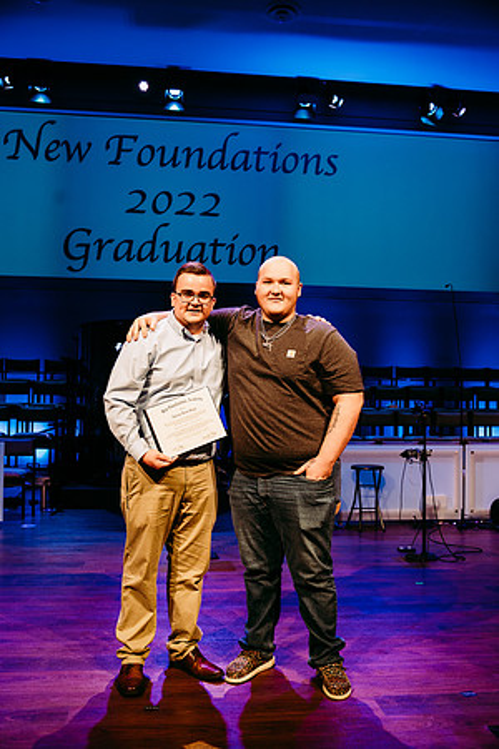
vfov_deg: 58.7
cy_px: 374
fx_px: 665
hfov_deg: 41.1
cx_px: 250
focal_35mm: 32
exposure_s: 1/200
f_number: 4
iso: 1000
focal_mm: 32
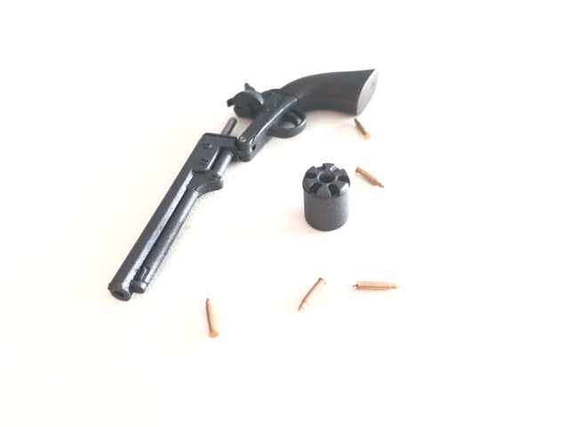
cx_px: 284
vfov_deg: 48.2
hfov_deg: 61.7
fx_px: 477
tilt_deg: -47.6
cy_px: 214
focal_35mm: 29
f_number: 2.2
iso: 125
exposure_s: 1/33
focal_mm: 4.15
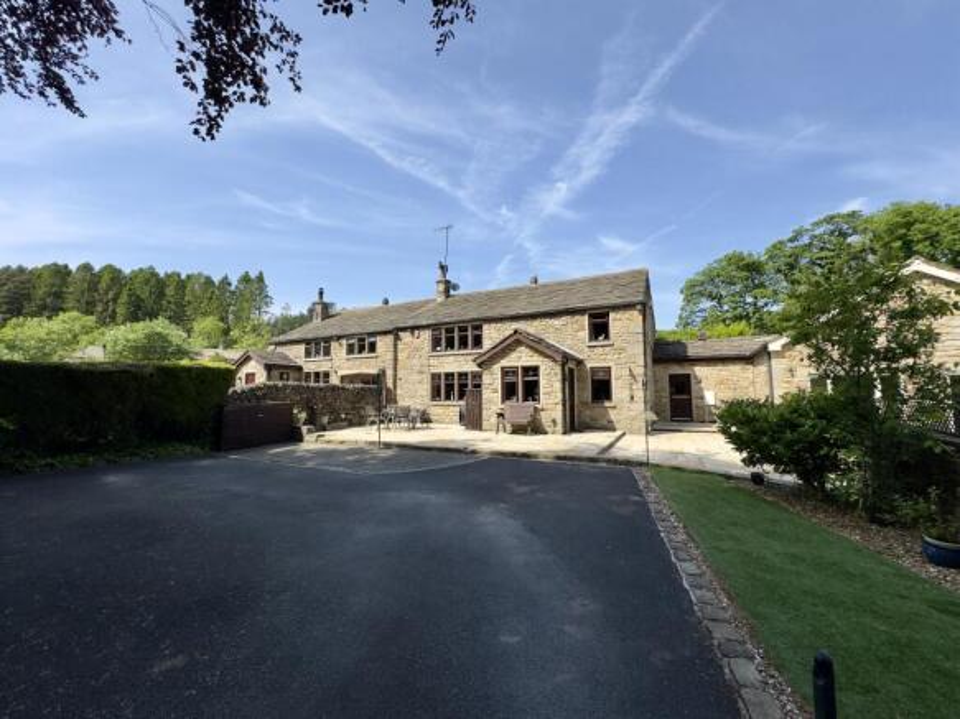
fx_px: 388
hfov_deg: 102.1
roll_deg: +0.8
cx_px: 480
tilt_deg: +5.2
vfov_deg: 85.7
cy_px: 360
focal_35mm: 14
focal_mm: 2.22
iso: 50
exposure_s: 1/1477
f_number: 2.2
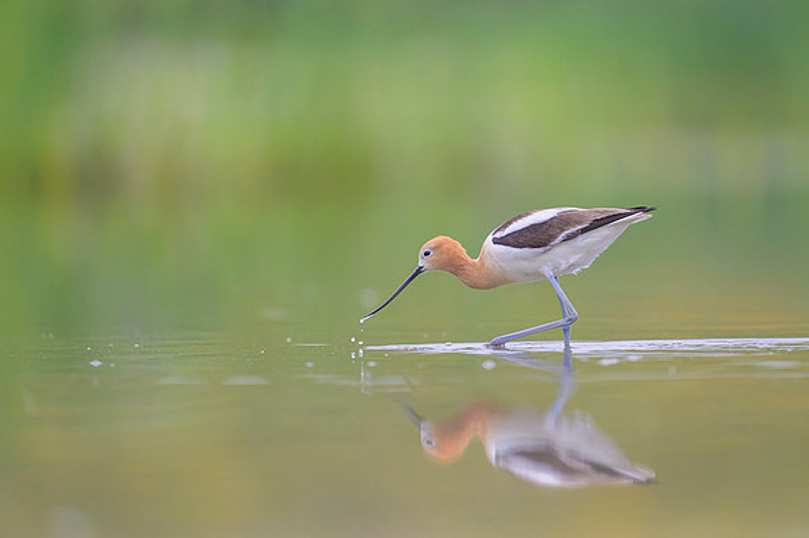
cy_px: 249
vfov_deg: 2.8
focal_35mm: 486
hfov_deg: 4.2
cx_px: 491
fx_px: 10909
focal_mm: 400
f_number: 2.8
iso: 800
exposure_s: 1/1600
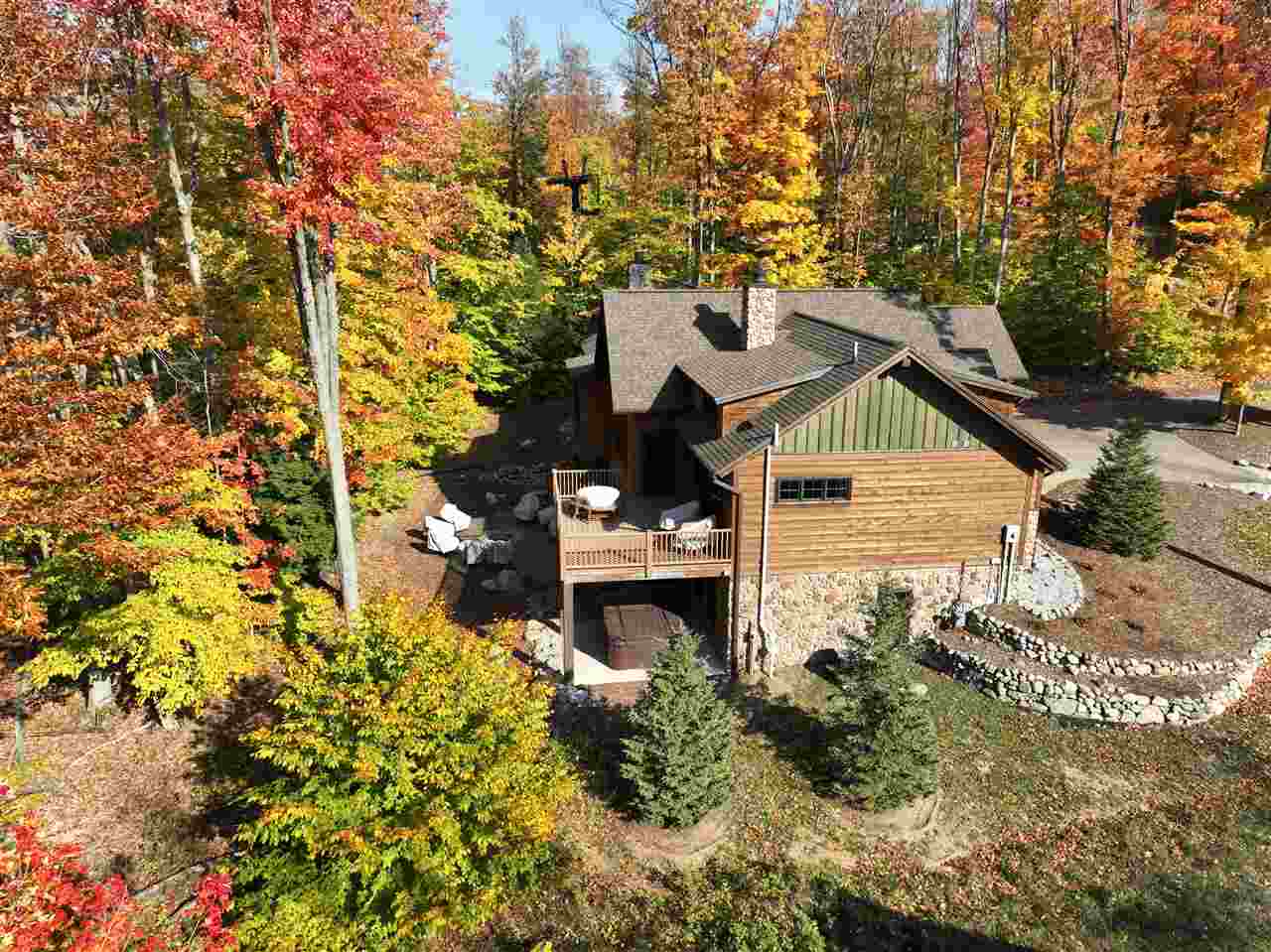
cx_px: 636
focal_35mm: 24
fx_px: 881
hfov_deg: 71.6
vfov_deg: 56.8
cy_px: 476
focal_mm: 12.29
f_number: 2.8
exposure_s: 1/1250
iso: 100
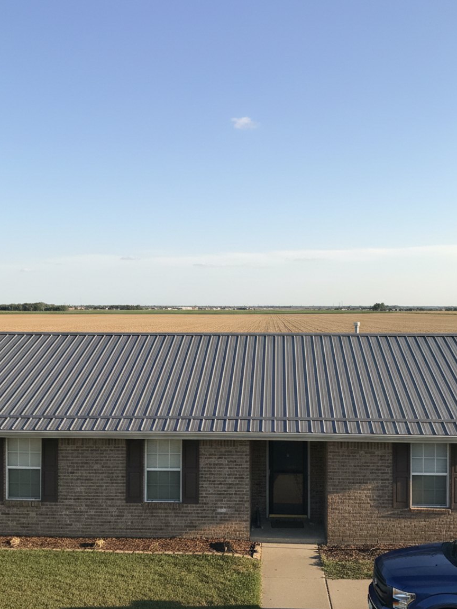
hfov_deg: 54.9
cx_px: 235
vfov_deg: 69.4
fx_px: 440
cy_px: 299
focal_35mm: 25
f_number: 1.68
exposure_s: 1/1608
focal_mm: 6.8
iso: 1115
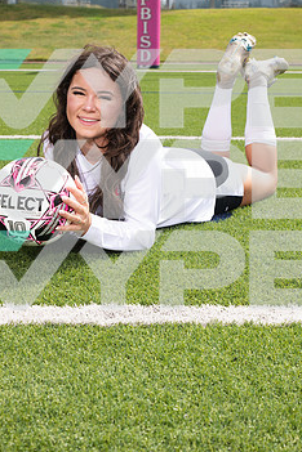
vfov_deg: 33.8
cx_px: 147
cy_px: 180
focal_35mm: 59
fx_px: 742
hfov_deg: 23.0
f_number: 7.1
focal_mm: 46
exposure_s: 1/400
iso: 125
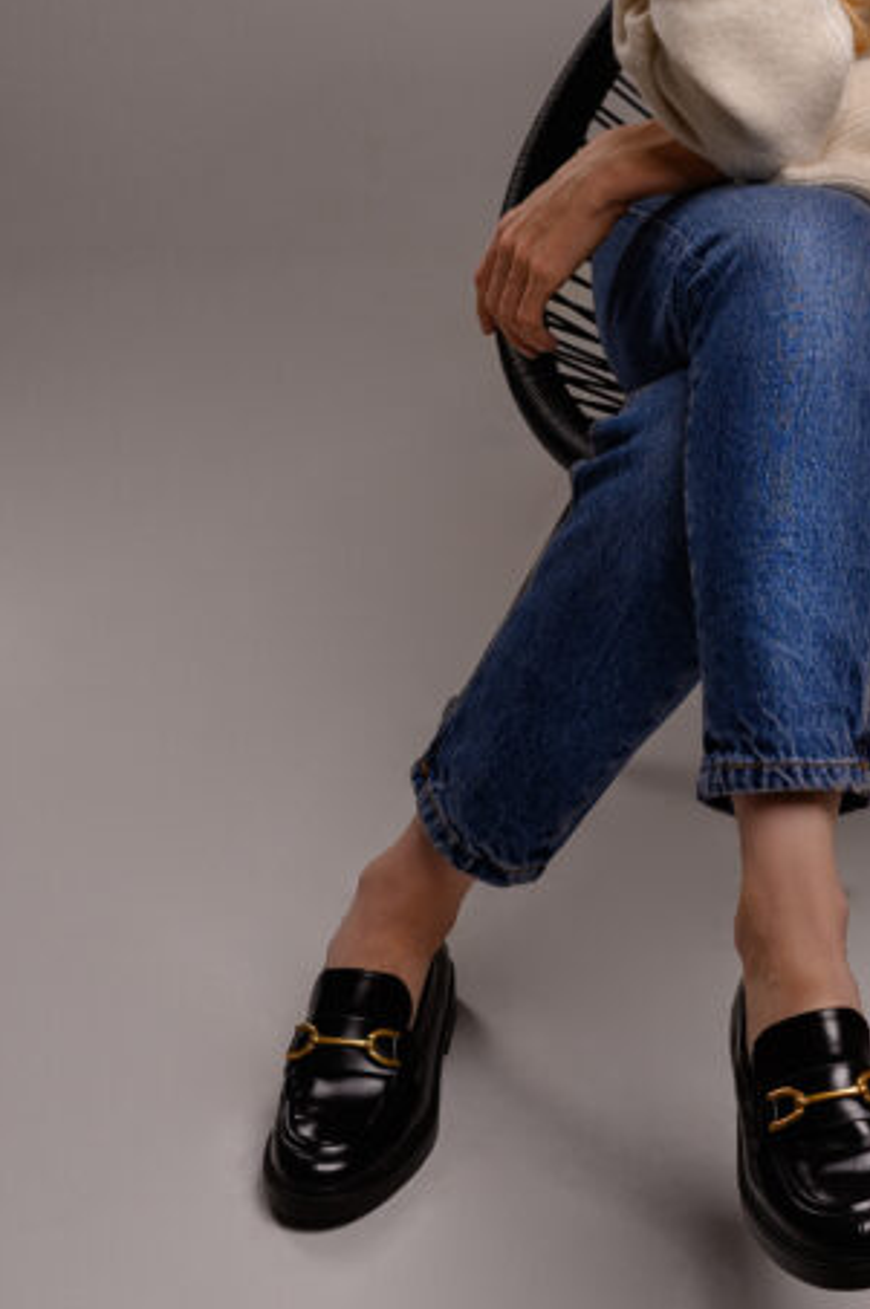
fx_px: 4105
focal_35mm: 113
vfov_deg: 17.9
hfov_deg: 11.9
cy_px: 176
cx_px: 909
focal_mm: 50
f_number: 4.5
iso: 80
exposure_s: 1/160
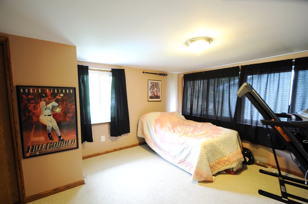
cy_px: 102
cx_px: 154
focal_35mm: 15
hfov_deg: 100.5
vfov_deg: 77.2
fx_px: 128
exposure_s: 1/4
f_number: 5.6
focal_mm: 10
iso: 200
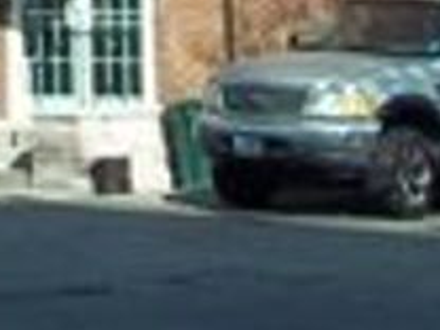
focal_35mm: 277
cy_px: -764
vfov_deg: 5.0
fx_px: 3521
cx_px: -254
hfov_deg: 7.0
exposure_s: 1/125
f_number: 8
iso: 80
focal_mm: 6.5
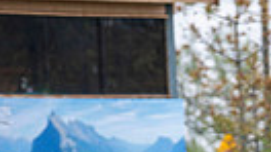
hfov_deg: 2.5
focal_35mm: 863
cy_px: 365
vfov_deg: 1.4
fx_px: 6196
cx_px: 349
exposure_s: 1/200
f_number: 5.6
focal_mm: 187
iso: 100
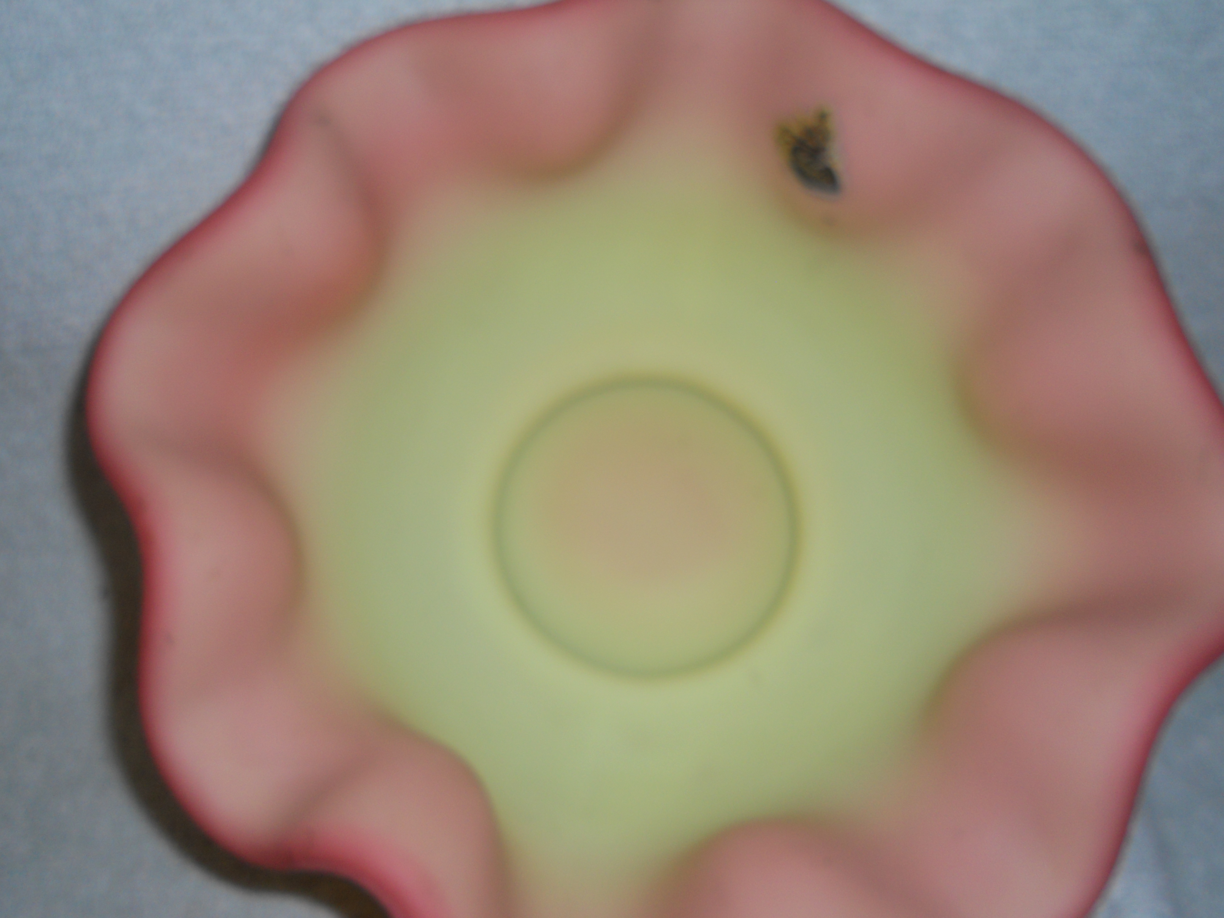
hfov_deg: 56.8
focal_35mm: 32
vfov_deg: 44.2
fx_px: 1131
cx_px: 612
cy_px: 459
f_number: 8.8
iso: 80
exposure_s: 1/25
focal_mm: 5.8
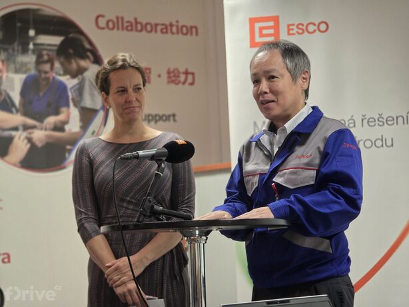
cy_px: 154
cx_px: 204
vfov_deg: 12.9
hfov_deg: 17.1
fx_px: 1359
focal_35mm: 115
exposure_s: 1/40
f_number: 3.4
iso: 320
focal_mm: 18.6
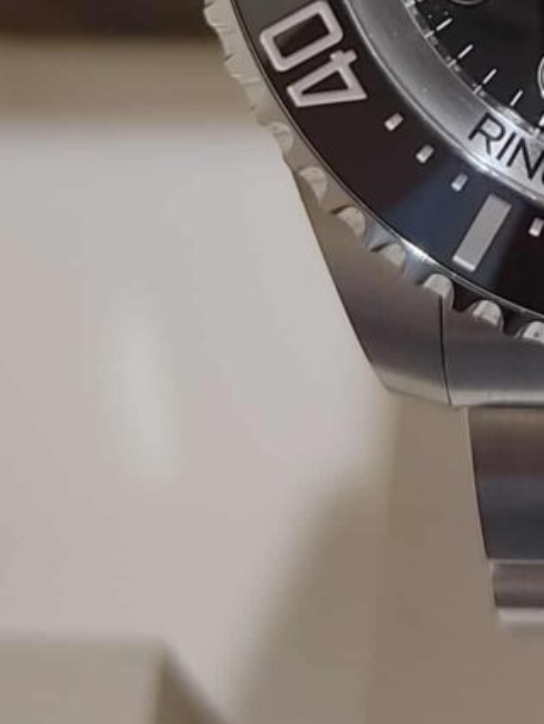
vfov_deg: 23.7
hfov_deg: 18.6
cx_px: 732
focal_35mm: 73
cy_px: -205
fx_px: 1527
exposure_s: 1/50
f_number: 1.79
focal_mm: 4.74
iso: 111
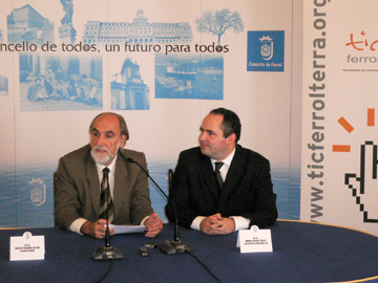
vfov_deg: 19.9
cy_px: 142
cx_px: 189
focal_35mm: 74
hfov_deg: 26.3
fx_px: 808
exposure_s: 1/60
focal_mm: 12.3
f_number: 4.2
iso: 400
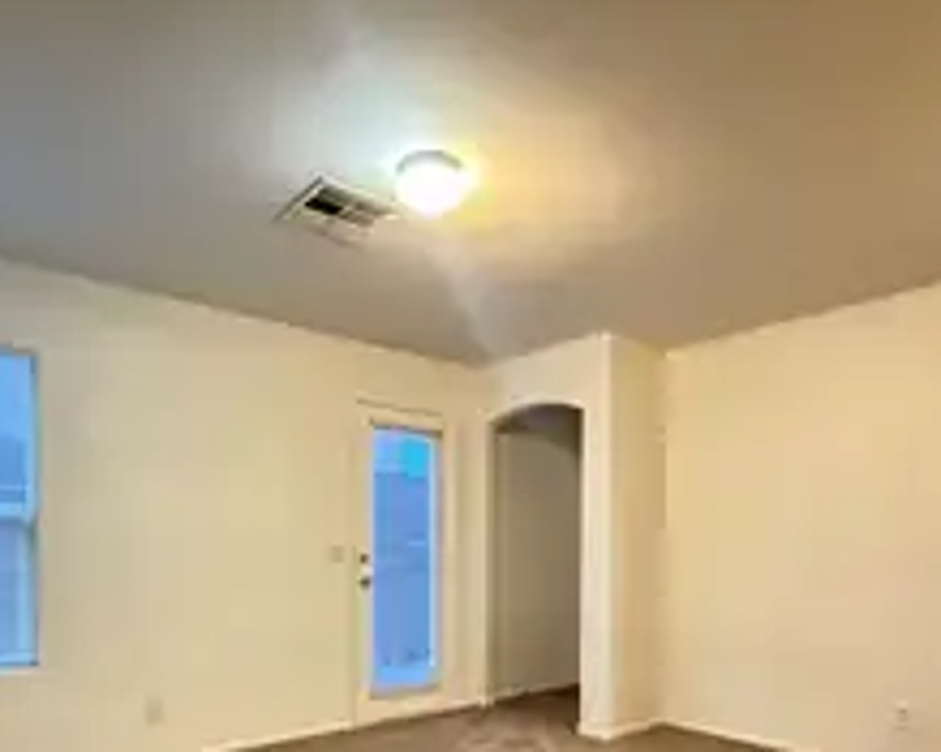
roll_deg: +0.1
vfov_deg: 54.4
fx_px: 696
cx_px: 425
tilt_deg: -0.9
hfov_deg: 68.0
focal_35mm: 25
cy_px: 554
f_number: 2.2
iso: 1250
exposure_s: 1/60
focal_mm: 2.22
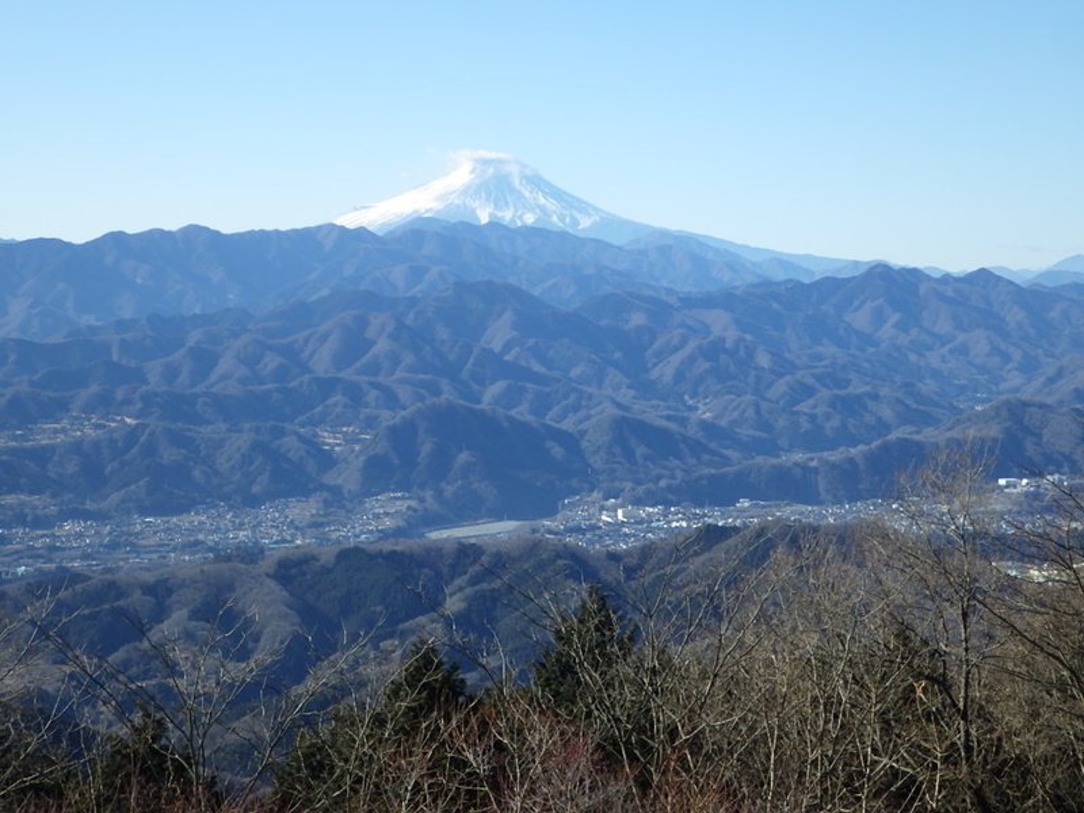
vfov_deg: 20.7
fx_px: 2223
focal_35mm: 71
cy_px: 406
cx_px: 542
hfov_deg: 27.4
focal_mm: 12.6
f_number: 5.3
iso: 125
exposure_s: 1/400
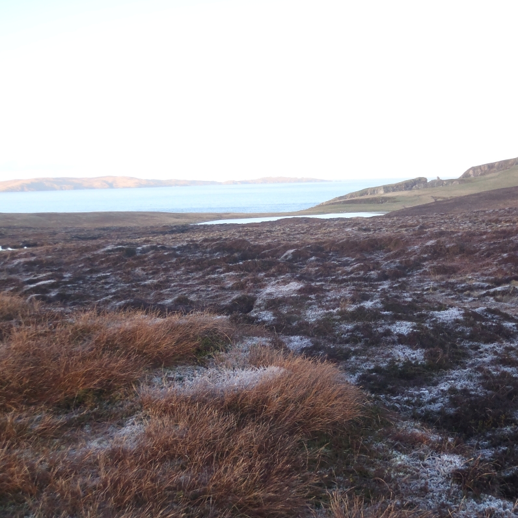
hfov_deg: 33.9
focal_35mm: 50
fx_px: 847
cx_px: 320
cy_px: 257
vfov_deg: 34.0
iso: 100
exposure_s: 1/60
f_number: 4.3
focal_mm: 7.57
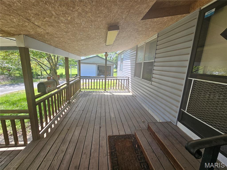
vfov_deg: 89.9
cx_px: 114
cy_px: 85
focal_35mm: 13
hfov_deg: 106.2
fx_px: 85
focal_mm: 2.2
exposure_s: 1/180
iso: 50
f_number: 2.2
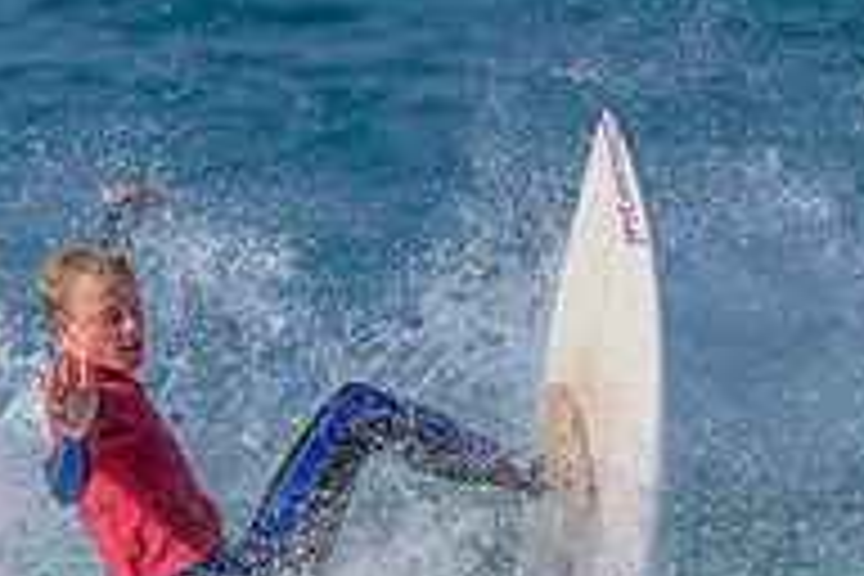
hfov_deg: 0.6
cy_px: 761
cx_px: 251
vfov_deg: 0.4
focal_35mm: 3321
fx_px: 79698
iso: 250
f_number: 6.3
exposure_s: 1/2000
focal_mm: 800
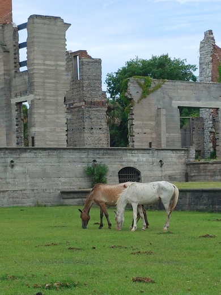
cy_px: 148
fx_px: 860
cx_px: 110
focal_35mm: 101
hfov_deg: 14.6
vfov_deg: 19.4
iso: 50
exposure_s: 1/680
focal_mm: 4.81
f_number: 1.8
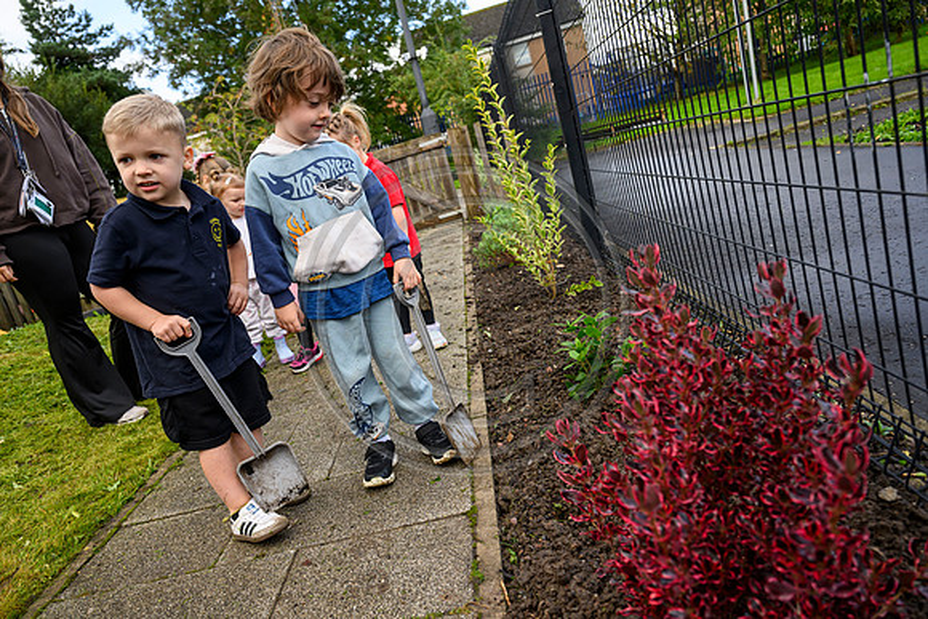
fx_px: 619
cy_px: 310
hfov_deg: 73.7
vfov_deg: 53.2
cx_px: 464
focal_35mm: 24
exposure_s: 1/500
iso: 500
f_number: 4
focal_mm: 24
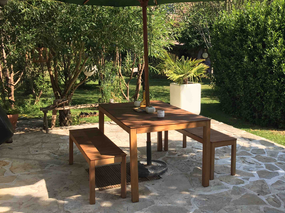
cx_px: 189
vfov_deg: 35.1
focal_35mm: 41
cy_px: 89
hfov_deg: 45.1
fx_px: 338
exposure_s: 1/610
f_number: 2.2
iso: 25
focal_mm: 4.15
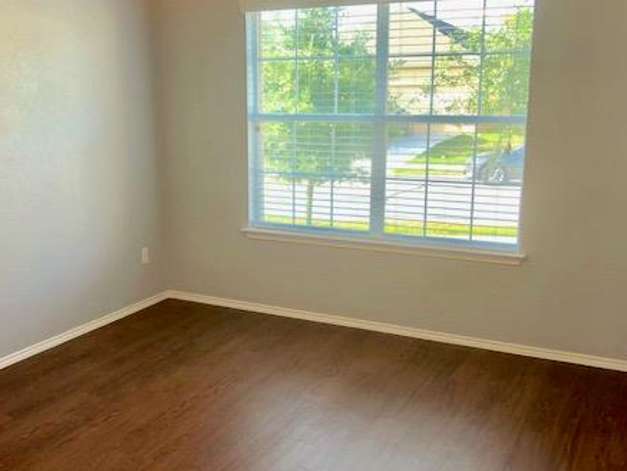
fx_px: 743
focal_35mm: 41
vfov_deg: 35.1
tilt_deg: -15.0
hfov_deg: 45.6
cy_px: 273
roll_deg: +0.6
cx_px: 260
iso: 100
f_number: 1.8
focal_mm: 3.99
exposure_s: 1/120
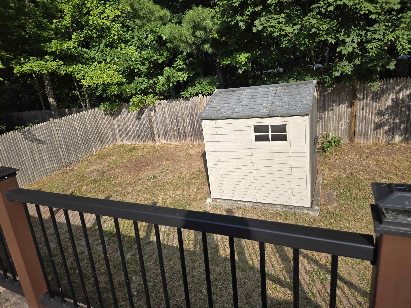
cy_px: 154
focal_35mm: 23
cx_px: 206
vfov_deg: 58.9
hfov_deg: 73.9
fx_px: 273
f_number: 1.8
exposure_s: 1/1321
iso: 25
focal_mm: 5.4
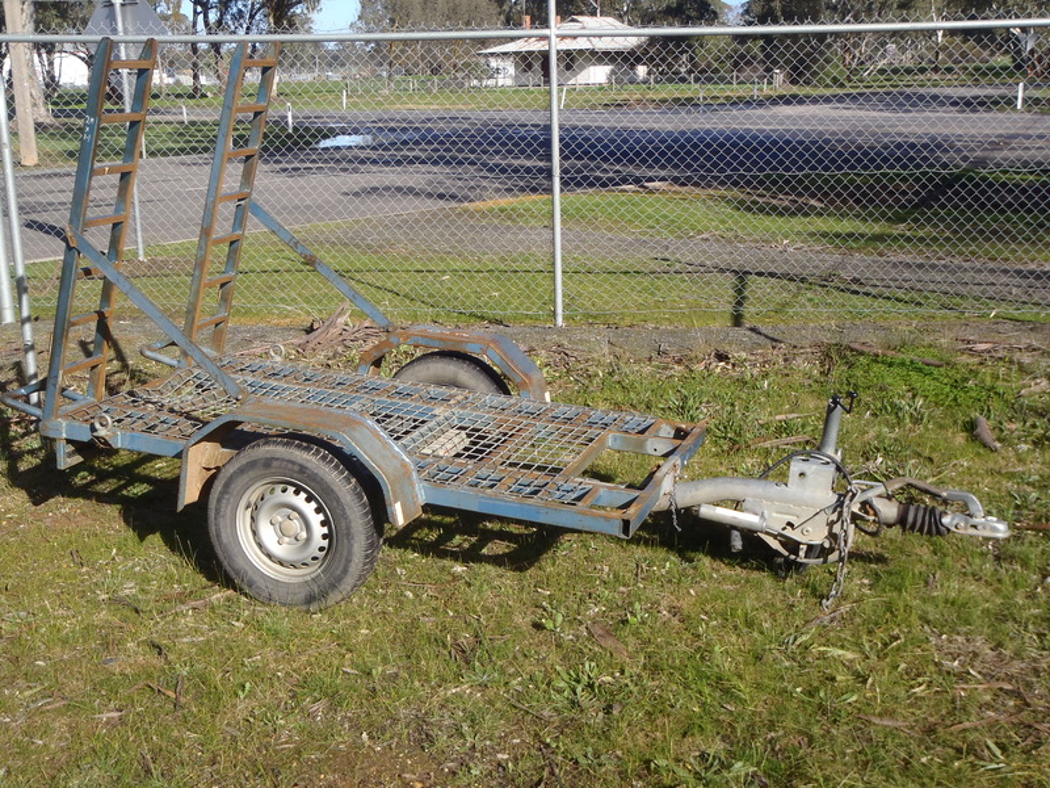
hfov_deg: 44.8
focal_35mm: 42
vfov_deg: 34.3
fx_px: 1274
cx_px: 525
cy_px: 394
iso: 80
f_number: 5
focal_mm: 7.57
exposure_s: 1/250
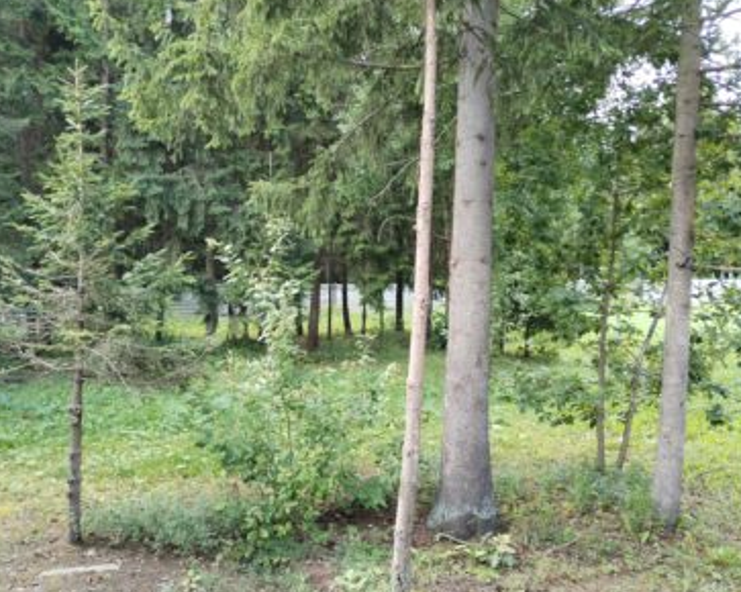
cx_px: 353
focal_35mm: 28
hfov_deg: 62.2
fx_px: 614
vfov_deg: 51.5
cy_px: 292
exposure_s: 1/100
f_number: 1.8
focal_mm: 4.75
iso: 239
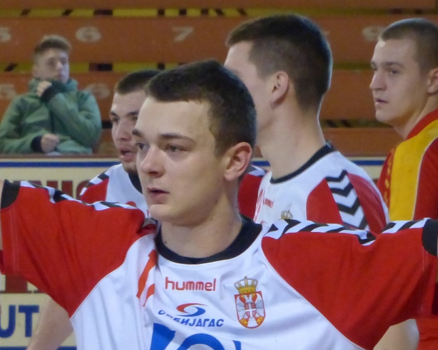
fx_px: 5743
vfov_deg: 3.5
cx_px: 170
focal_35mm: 443
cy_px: 329
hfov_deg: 4.4
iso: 640
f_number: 2.8
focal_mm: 33
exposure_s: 1/160
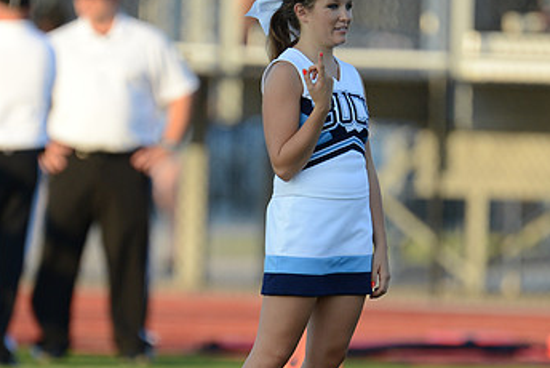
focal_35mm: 927
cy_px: 236
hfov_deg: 2.2
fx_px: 14174
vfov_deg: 1.5
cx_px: 408
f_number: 4
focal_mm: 550
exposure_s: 1/2000
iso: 800
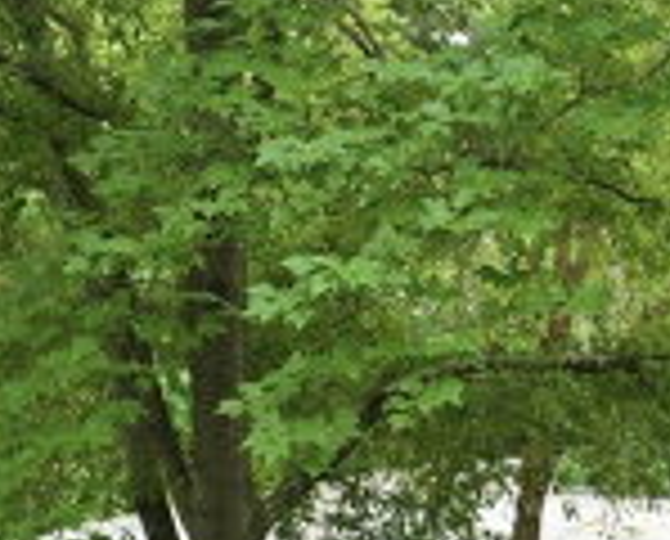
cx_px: 639
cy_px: 722
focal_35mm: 90
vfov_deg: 16.2
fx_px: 1789
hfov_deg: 20.6
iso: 100
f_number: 3.5
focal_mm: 10.3
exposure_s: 1/60
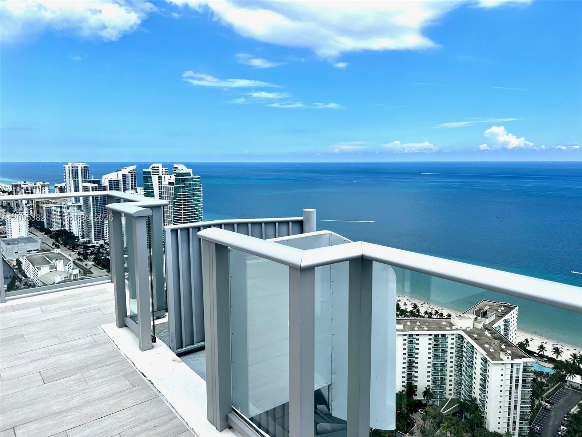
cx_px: 291
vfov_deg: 53.1
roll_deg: +0.3
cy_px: 218
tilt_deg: -6.0
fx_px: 437
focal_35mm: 26
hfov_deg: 67.3
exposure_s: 1/6211
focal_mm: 5.7
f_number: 1.5
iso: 50
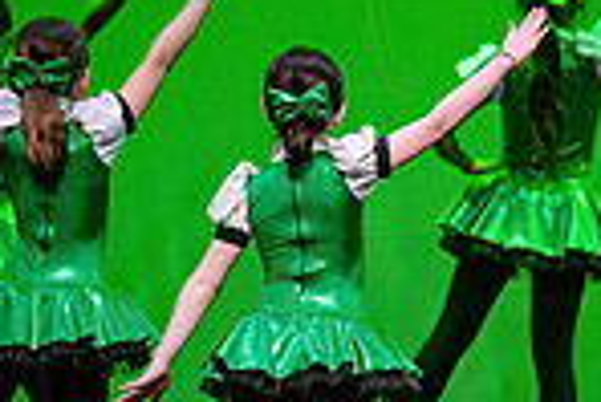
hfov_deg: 3.5
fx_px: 9776
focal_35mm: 585
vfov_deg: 2.4
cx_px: 591
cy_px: 183
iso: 1250
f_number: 2.8
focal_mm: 130
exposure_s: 1/500
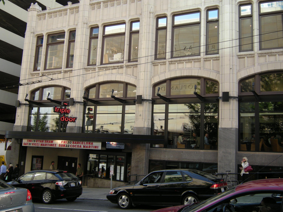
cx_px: 142
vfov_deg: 35.1
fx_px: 335
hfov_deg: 45.8
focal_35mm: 41
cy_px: 101
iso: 64
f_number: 3.2
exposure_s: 1/210
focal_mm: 6.3
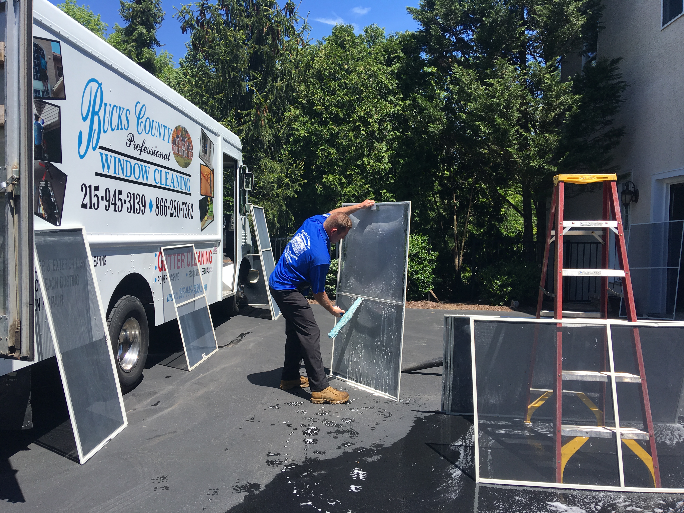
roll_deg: -1.7
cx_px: 342
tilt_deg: -2.0
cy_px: 256
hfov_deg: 61.7
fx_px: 573
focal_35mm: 29
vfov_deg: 48.2
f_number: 2.2
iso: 25
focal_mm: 4.15
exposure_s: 1/999
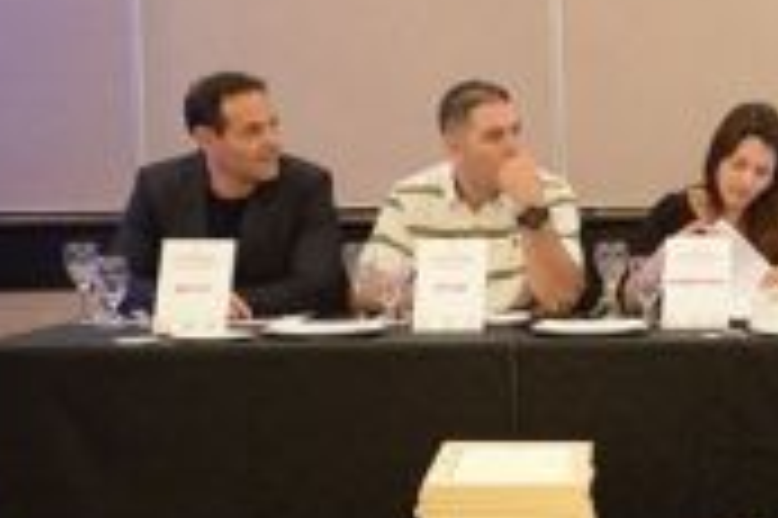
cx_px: 967
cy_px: 288
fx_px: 1857
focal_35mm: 86
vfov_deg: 15.9
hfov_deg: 21.7
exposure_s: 1/80
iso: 4000
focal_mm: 31
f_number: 2.8
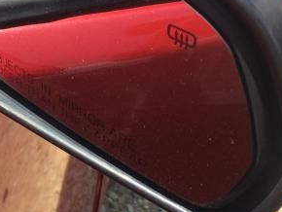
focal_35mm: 80
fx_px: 652
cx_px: 13
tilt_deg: -40.4
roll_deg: +1.7
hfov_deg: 23.5
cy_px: 32
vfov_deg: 18.2
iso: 32
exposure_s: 1/662
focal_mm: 4.15
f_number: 2.2
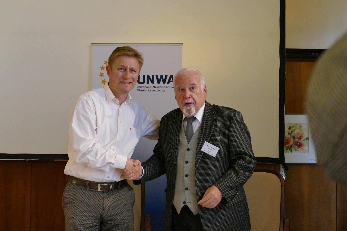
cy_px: 116
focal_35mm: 57
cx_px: 174
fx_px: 549
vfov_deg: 23.8
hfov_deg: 35.1
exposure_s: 1/125
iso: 1600
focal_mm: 20.62
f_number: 3.5
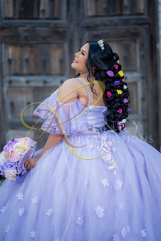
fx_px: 570
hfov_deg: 16.1
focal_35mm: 85
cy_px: 120
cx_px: 80
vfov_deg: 23.9
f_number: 1.8
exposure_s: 1/1250
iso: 125
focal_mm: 85
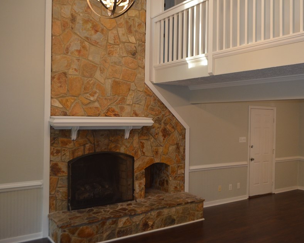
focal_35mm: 35
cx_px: 191
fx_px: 315
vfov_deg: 42.1
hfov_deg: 51.0
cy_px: 108
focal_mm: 18
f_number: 3.5
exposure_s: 1/60
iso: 800
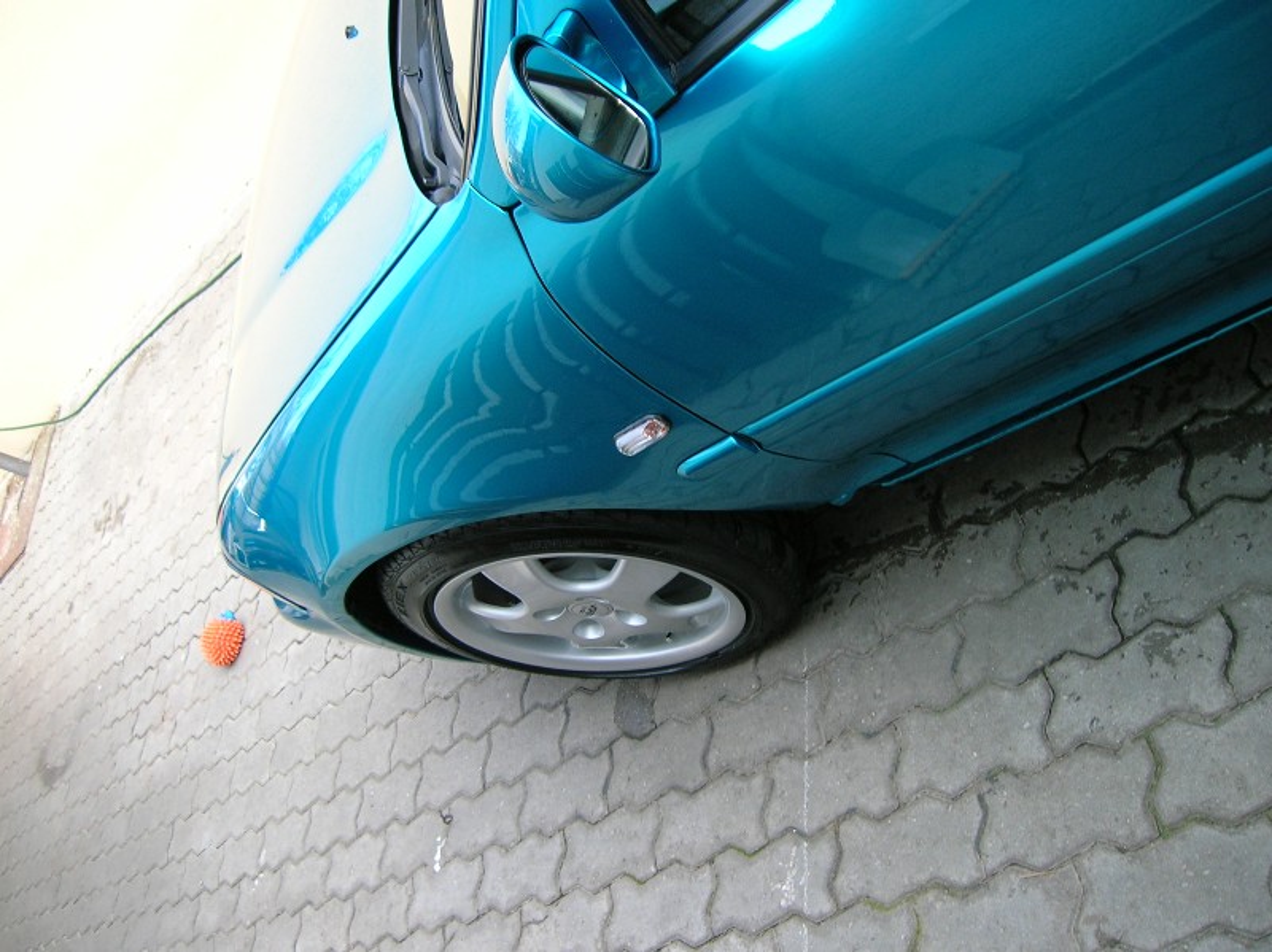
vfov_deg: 41.8
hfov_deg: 54.0
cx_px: 636
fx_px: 1249
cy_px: 476
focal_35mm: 34
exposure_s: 1/62
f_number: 2.9
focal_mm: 5.7
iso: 50
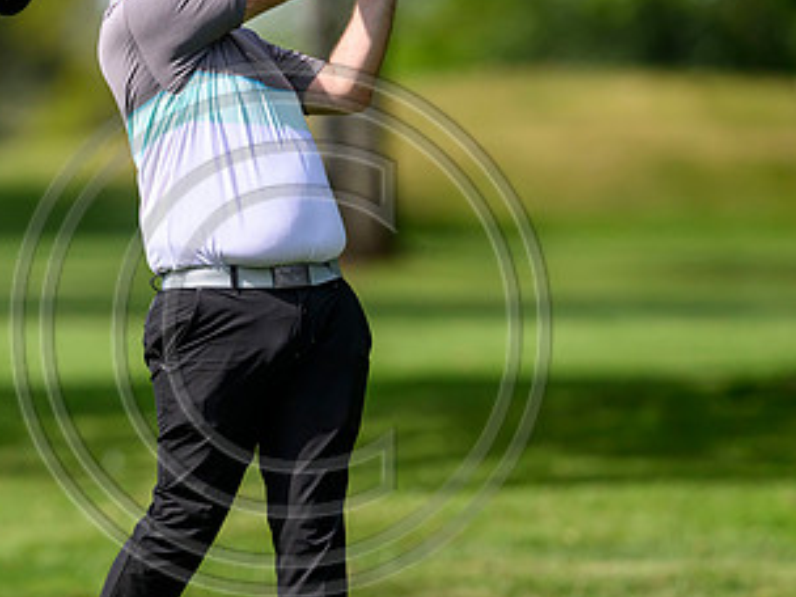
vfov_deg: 1.7
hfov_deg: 2.2
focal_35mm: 887
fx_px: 20397
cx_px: 221
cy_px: 308
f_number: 3.5
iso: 500
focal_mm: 400
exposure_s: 1/4000
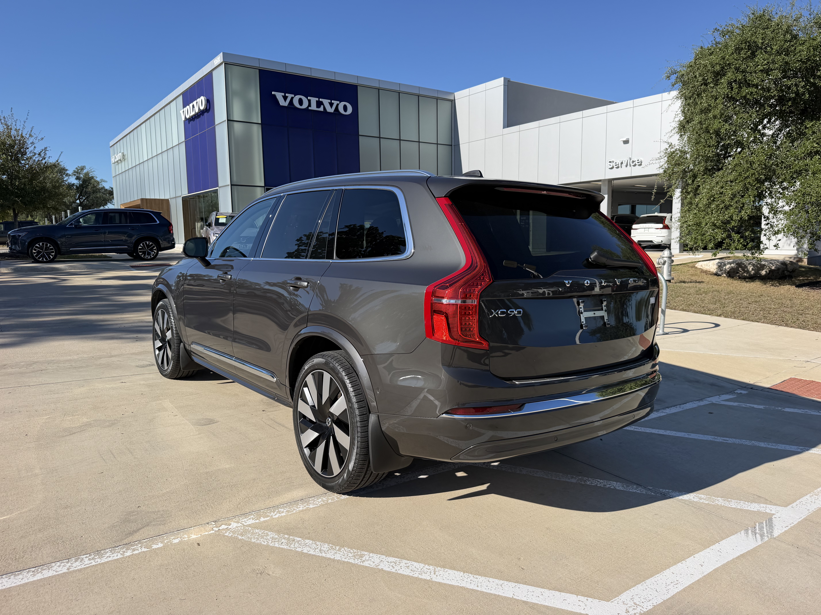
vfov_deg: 56.8
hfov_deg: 71.6
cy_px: 308
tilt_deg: -4.9
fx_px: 569
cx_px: 410
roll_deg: -0.4
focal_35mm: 24
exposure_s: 1/4673
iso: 80
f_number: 1.78
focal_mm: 6.76
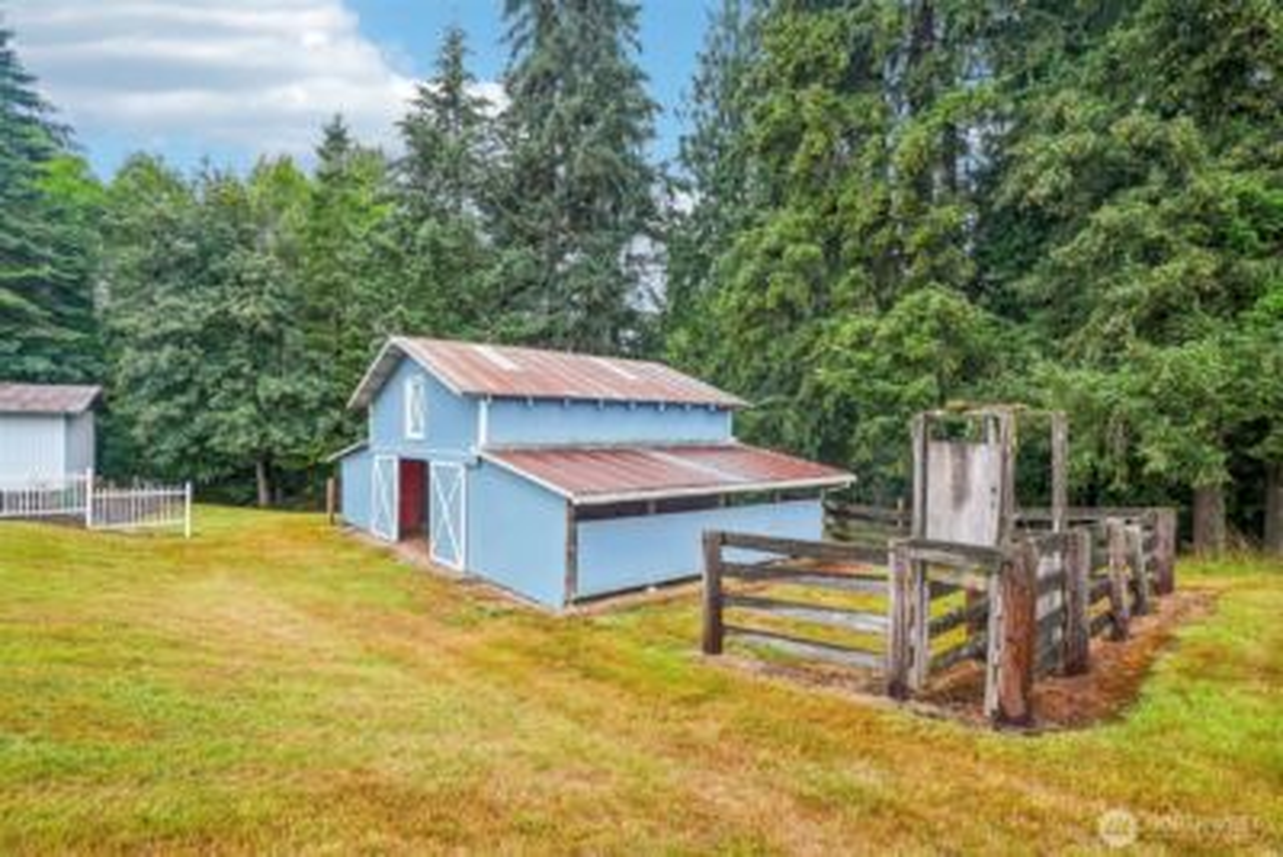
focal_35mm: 16
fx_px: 570
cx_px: 642
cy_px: 428
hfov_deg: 96.7
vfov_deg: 73.8
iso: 400
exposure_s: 1/40
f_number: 8
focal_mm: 16
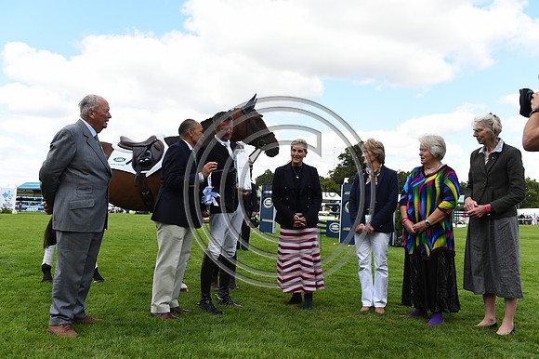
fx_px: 479
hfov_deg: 58.7
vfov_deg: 41.1
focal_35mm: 32
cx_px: 270
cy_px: 180
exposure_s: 1/1600
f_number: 5.6
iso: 640
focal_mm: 32
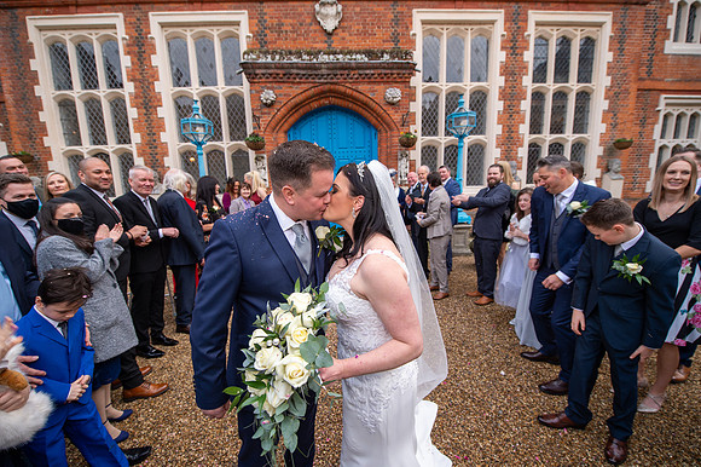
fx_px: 287
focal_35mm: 15
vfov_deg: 78.3
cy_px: 234
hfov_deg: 101.4
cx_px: 350
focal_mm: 14
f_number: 4
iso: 125
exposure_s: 1/100
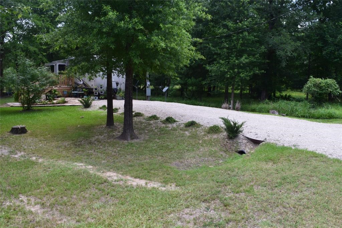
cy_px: 114
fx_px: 256
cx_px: 171
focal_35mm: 27
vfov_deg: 47.9
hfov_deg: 67.4
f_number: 9
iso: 400
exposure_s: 1/160
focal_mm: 18
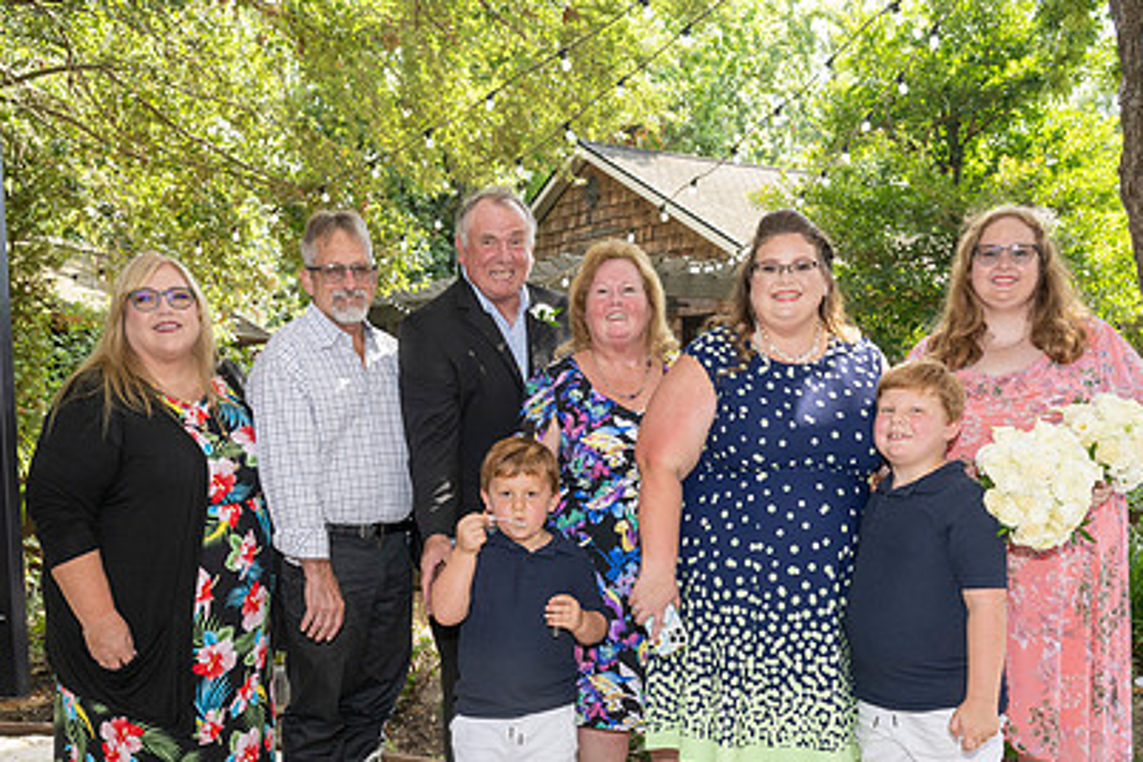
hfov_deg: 49.5
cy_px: 544
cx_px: 611
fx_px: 1238
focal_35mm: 39
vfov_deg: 33.7
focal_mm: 27
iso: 400
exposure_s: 1/160
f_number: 6.3
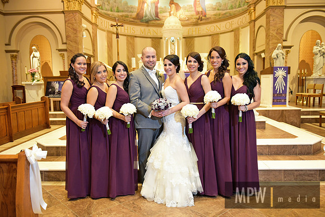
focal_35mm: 31
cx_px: 162
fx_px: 280
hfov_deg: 60.3
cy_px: 108
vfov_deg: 42.3
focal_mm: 31
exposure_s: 1/160
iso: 2000
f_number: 3.2
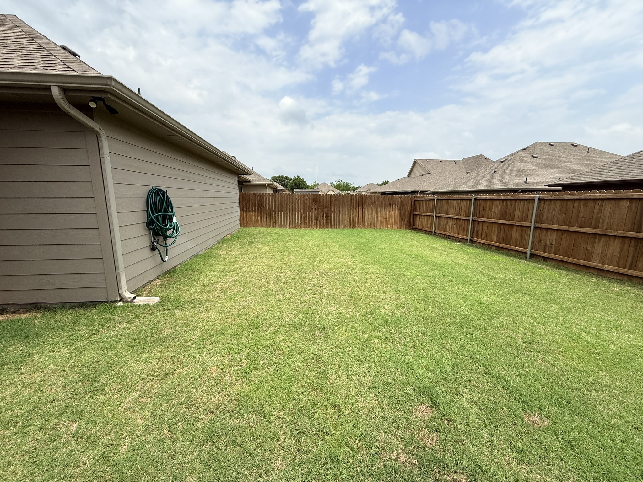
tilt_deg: -9.9
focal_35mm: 14
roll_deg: -0.5
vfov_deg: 85.7
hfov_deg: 102.1
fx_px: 260
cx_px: 322
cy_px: 241
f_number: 2.2
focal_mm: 2.22
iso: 50
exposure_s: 1/1961
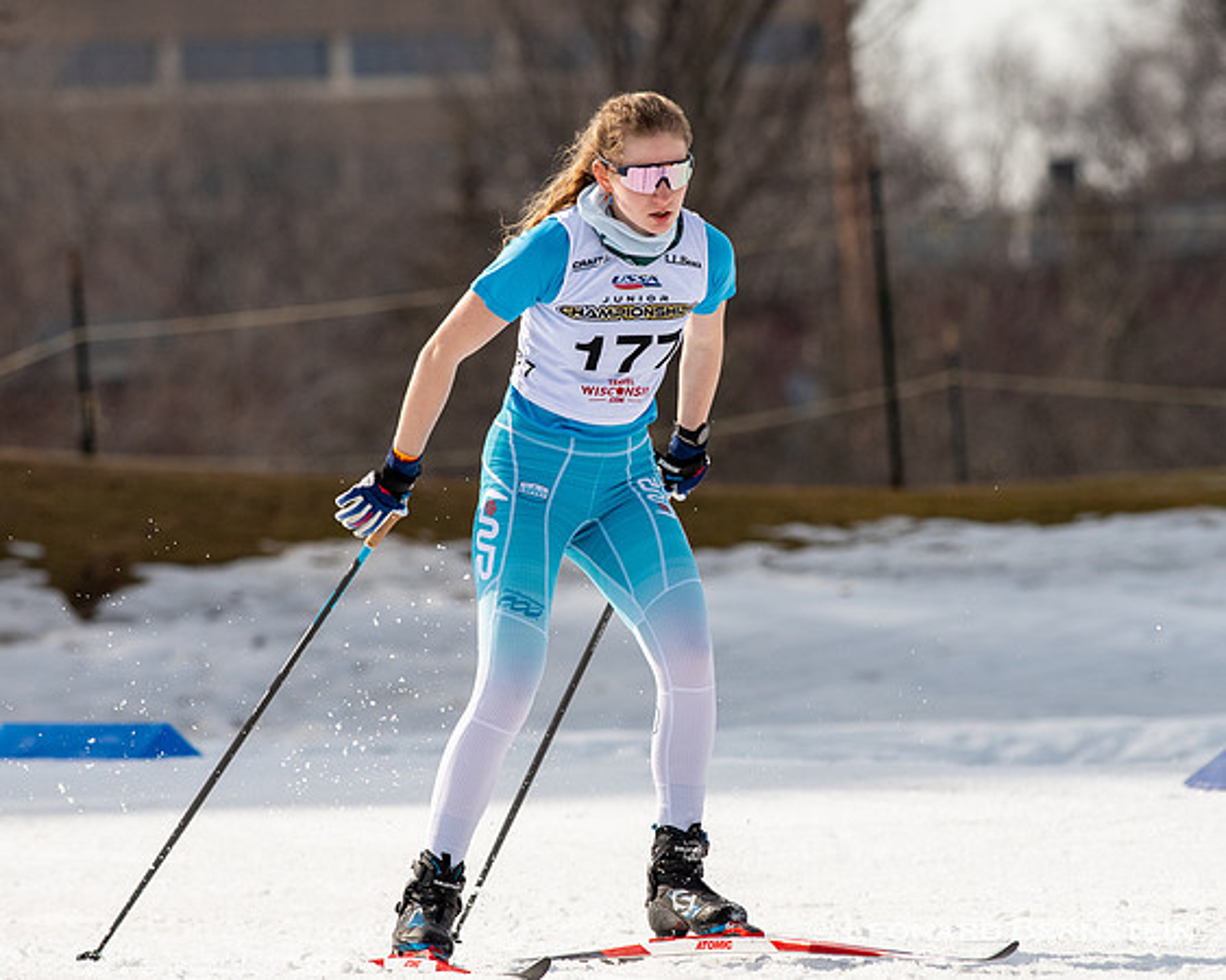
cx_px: 622
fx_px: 18383
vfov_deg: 3.1
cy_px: 490
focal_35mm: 507
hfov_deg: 3.8
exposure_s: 1/2000
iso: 400
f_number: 6.3
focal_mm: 300
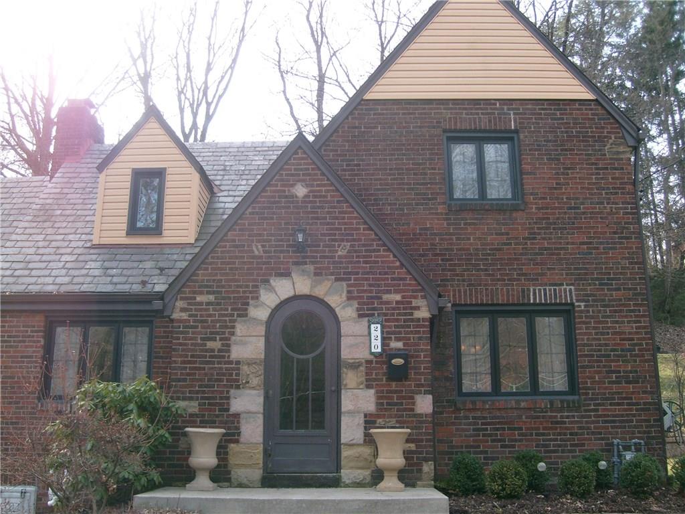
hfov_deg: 52.6
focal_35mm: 35
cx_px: 342
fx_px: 693
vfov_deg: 40.7
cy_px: 257
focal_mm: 5.8
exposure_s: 1/250
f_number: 2.8
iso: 80
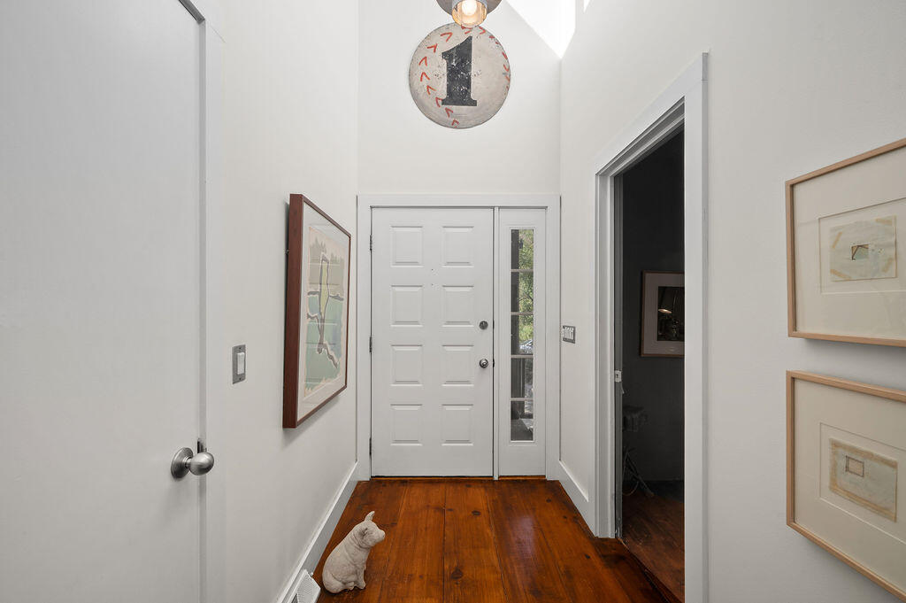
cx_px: 453
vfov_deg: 79.1
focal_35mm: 14
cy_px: 302
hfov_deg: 102.3
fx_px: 365
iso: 250
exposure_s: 1/10
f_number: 10
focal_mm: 14.5
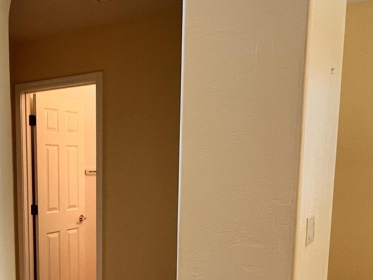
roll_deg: +0.8
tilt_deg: -8.8
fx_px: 431
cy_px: 233
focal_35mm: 40
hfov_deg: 43.6
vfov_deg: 34.6
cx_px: 52
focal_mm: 1.57
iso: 125
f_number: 1.8
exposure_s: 1/120
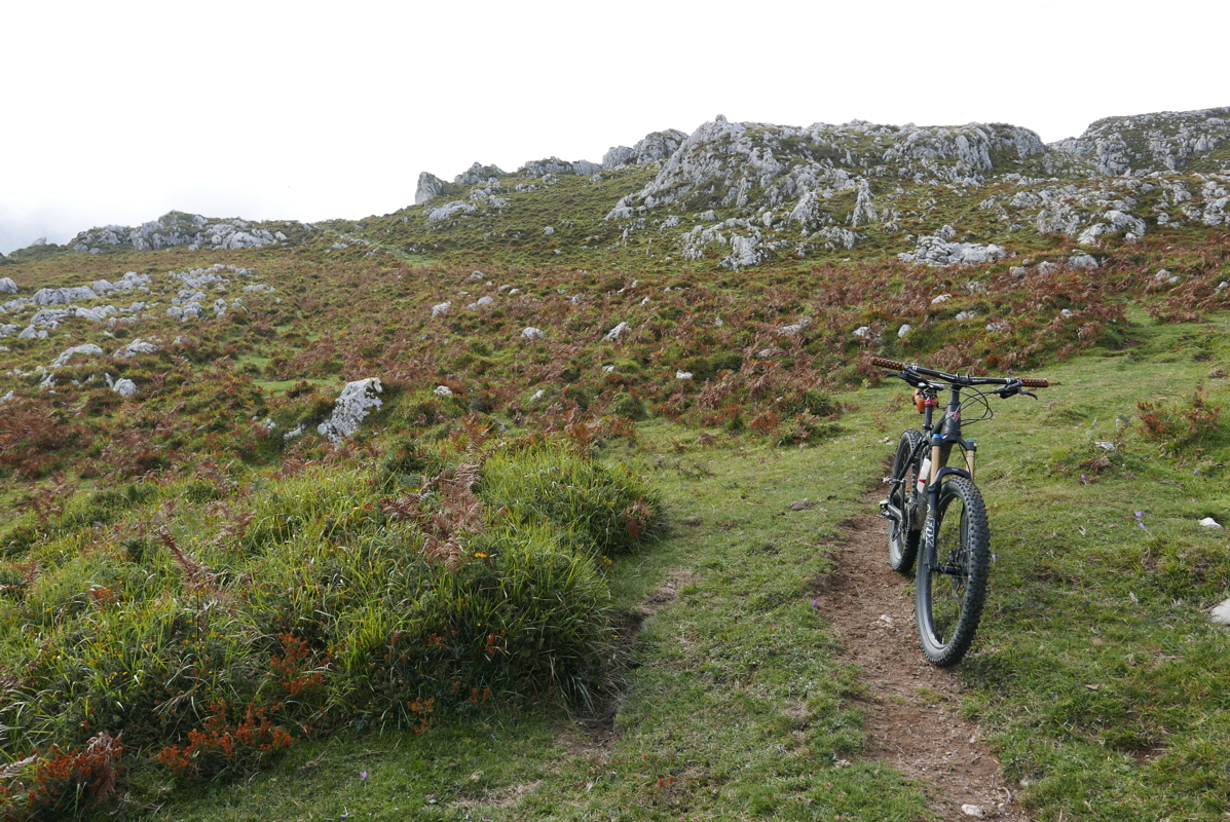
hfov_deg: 61.9
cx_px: 615
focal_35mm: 30
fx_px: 1026
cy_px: 411
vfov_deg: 43.7
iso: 200
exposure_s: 1/250
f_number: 5.6
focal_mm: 13.4
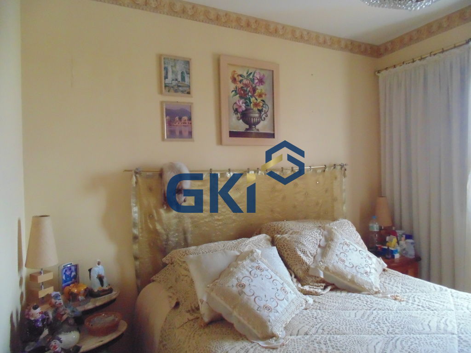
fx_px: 299
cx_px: 236
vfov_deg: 61.1
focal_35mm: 22
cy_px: 176
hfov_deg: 76.4
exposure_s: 1/100
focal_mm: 4
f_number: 3.1
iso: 640
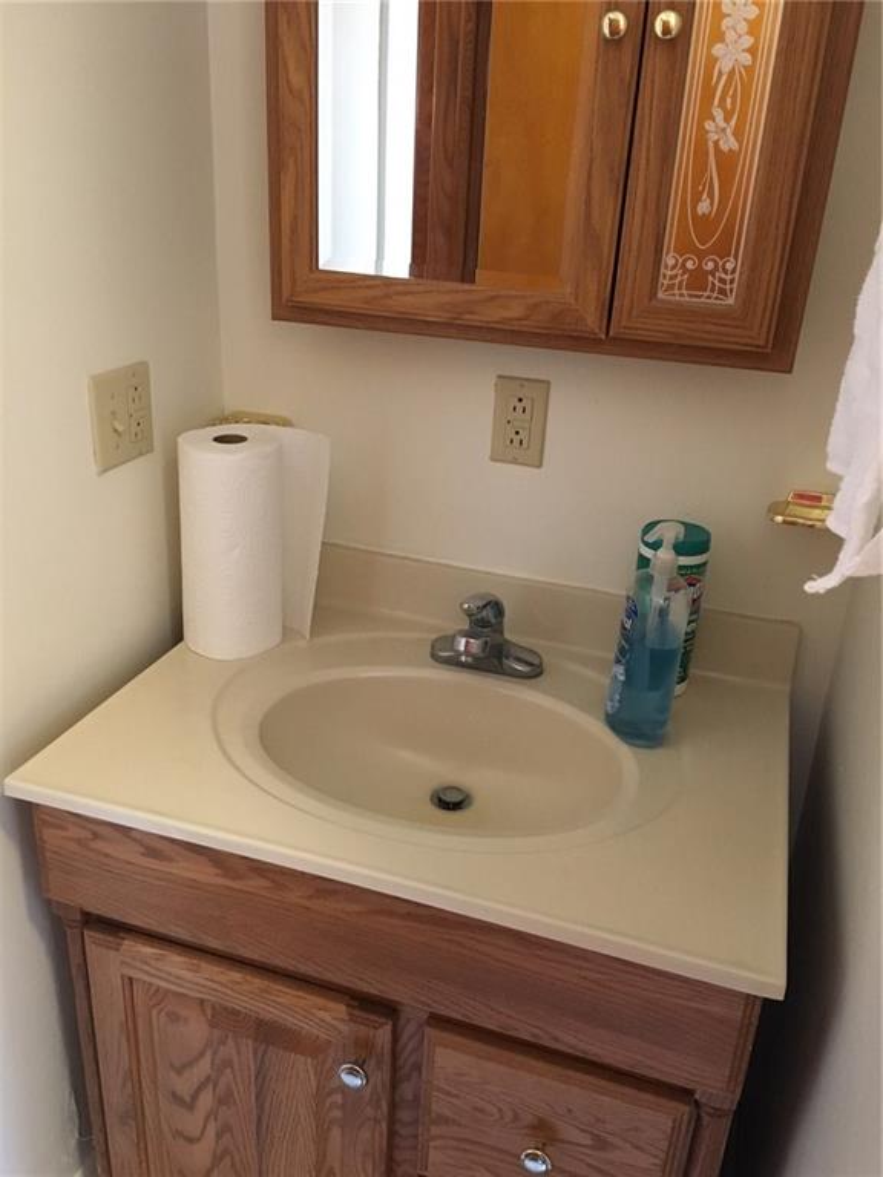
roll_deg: -3.2
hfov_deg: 48.2
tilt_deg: -23.6
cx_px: 442
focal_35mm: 29
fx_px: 986
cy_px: 588
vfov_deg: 61.7
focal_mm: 4.15
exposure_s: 1/15
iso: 200
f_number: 2.2
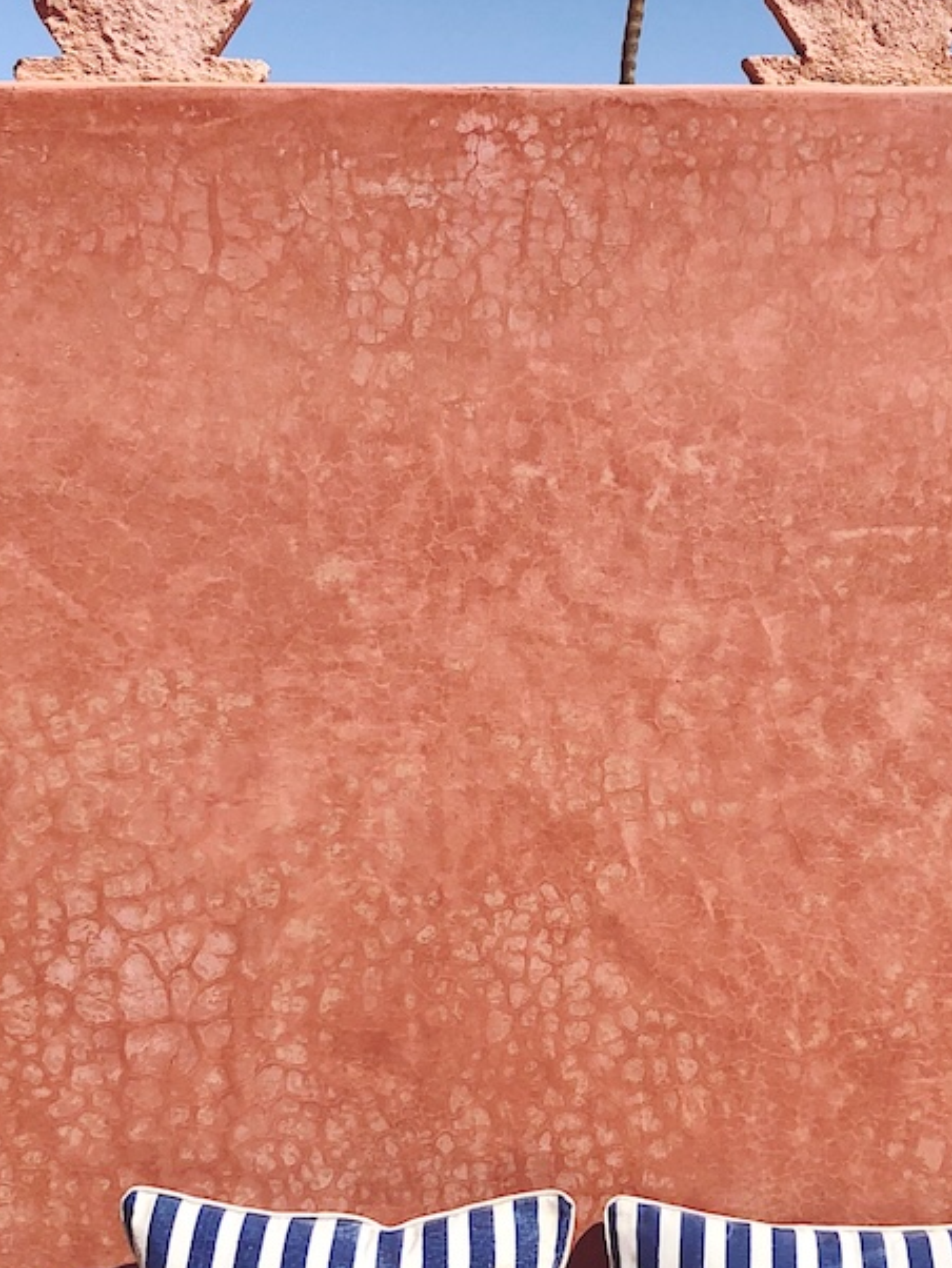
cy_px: 578
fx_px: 2272
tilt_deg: -2.3
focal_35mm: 62
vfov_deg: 31.2
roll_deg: +0.0
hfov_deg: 23.6
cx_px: 617
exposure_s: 1/2667
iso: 20
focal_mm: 3.99
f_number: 1.8
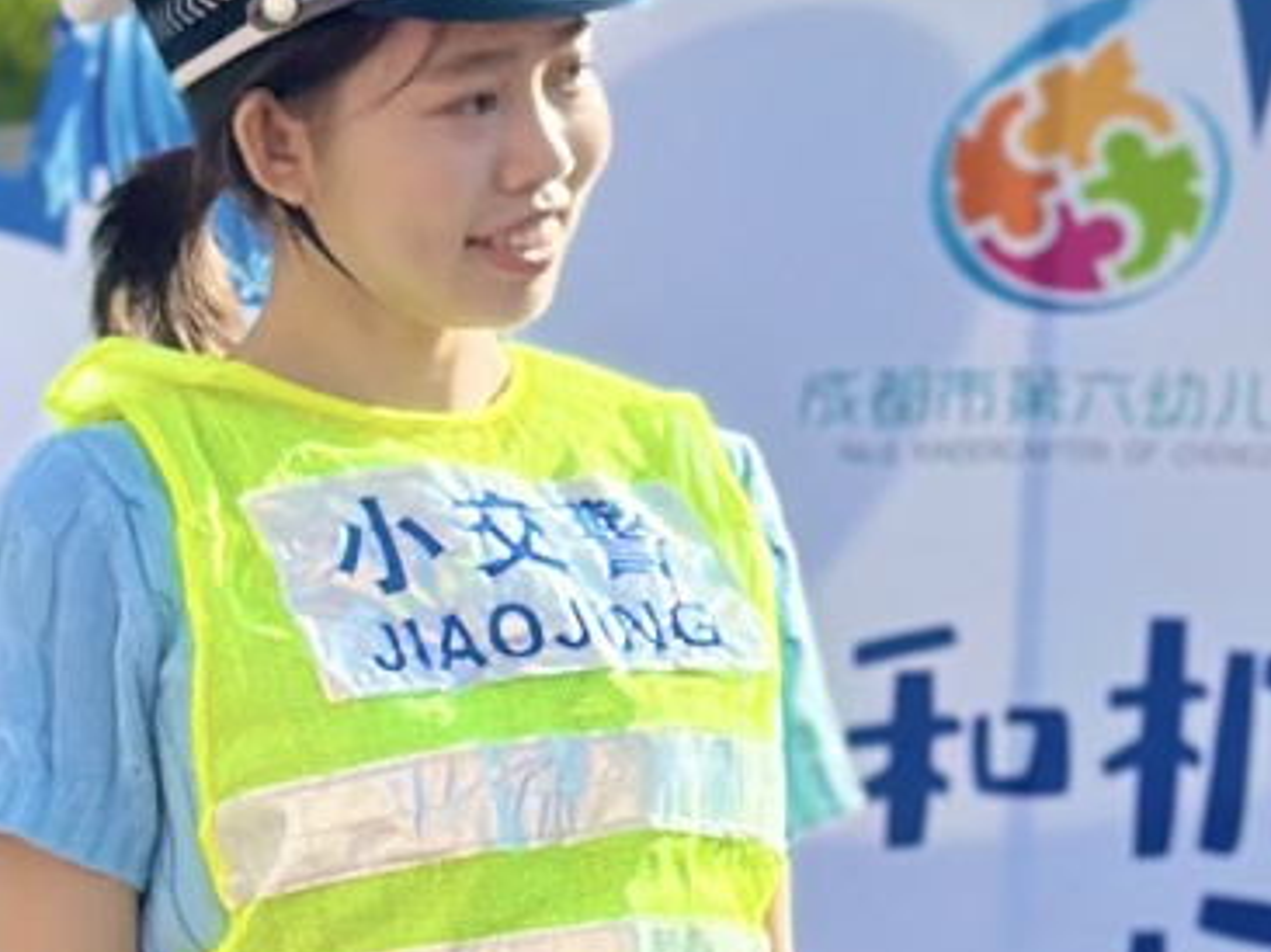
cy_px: 921
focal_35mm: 252
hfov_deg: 7.7
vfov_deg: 5.9
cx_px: 1997
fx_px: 9247
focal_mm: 6.86
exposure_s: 1/5000
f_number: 1.78
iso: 100
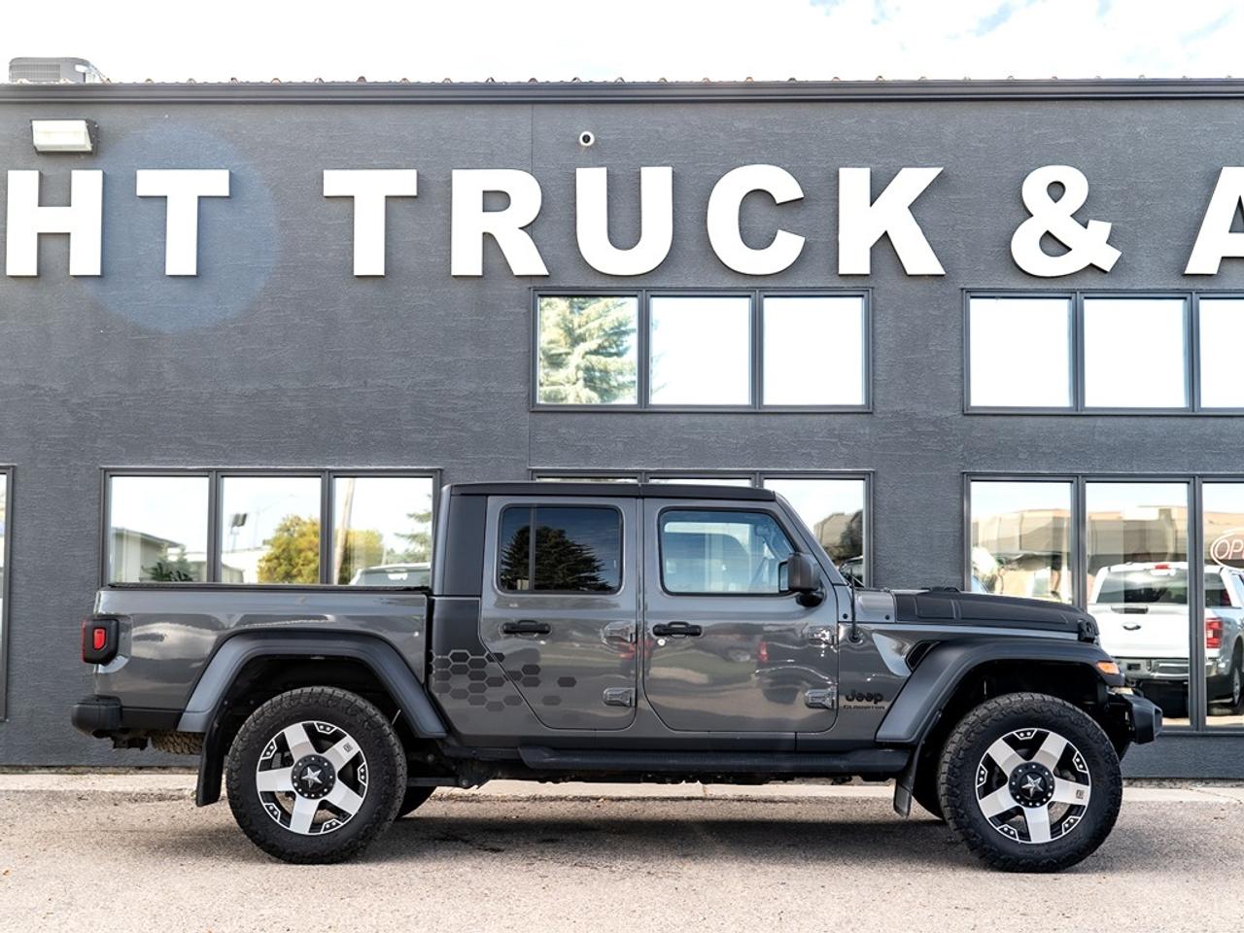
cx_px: 609
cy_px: 470
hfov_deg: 38.7
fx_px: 1772
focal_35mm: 49
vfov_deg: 29.5
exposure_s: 1/160
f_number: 4
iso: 125
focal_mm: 41
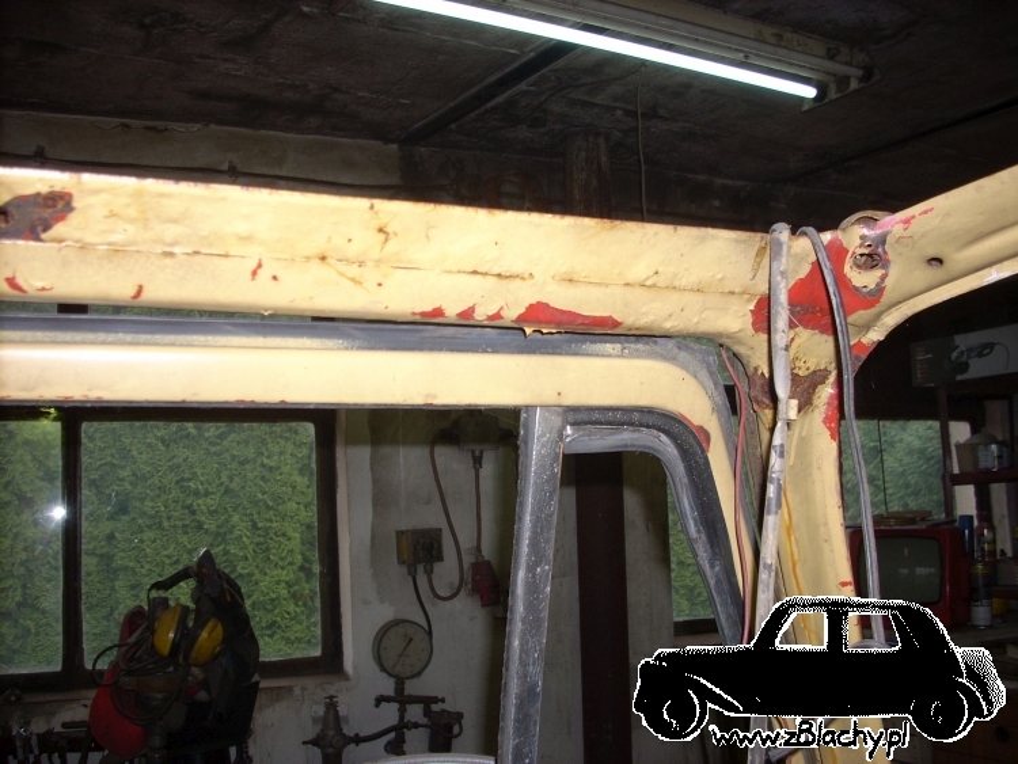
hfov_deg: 50.1
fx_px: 1088
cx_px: 509
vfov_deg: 38.7
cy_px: 382
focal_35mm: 37
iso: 64
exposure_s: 1/60
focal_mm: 6.2
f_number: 2.8
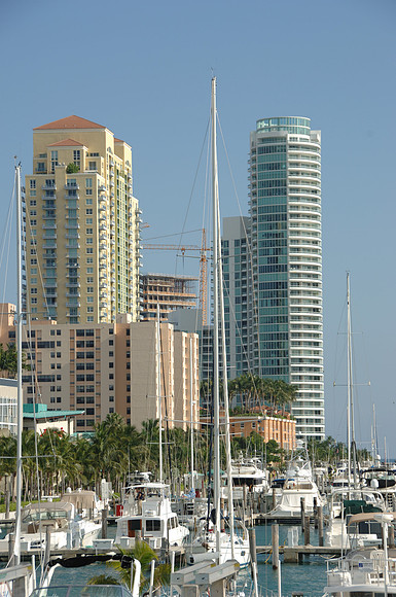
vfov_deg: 15.2
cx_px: 198
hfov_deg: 10.1
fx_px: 2234
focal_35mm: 135
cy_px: 298
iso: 100
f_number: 8.5
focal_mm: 90
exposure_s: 1/250
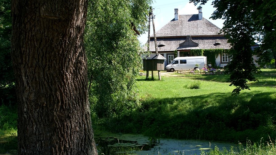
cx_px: 139
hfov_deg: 37.5
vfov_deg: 21.6
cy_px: 72
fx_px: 406
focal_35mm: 56
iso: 100
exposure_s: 1/125
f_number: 7.1
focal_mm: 35
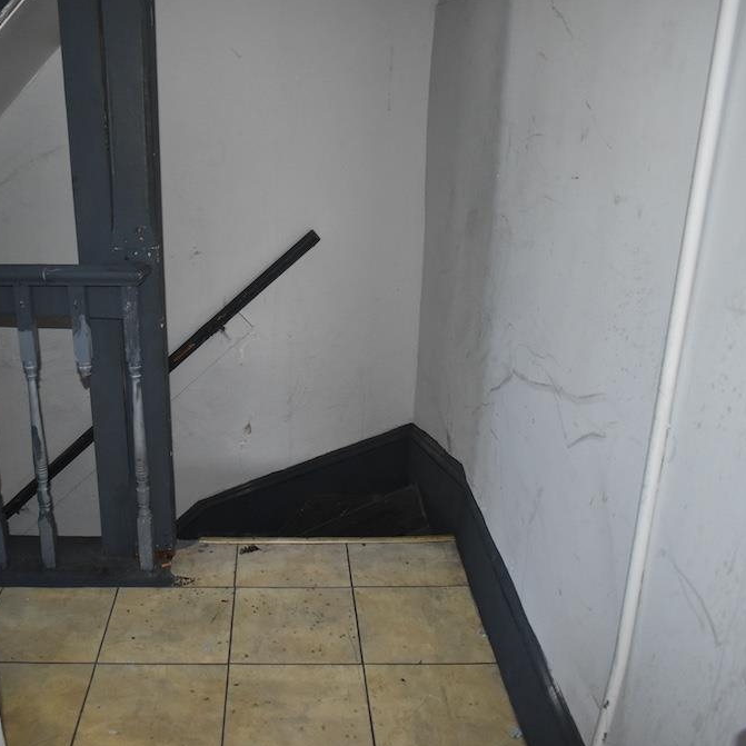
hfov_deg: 46.5
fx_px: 853
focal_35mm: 35
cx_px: 251
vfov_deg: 47.2
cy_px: 373
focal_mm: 18
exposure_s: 1/160
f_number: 3.5
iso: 2000
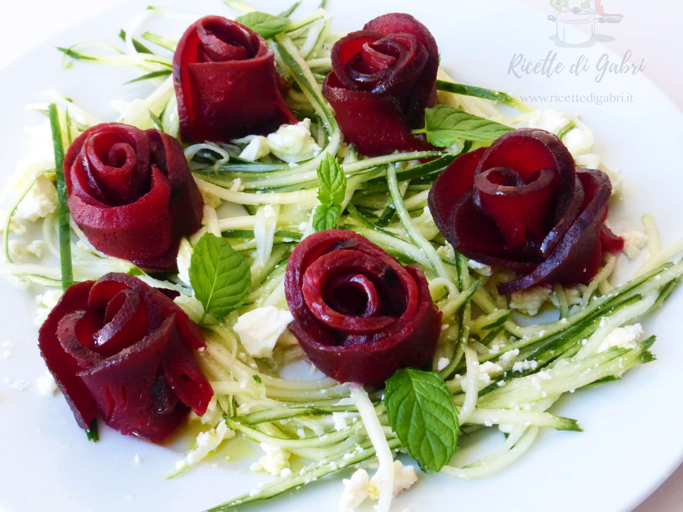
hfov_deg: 33.7
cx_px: 385
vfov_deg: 25.6
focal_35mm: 57
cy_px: 230
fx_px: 1125
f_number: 4.2
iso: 400
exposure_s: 1/60
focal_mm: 8.5
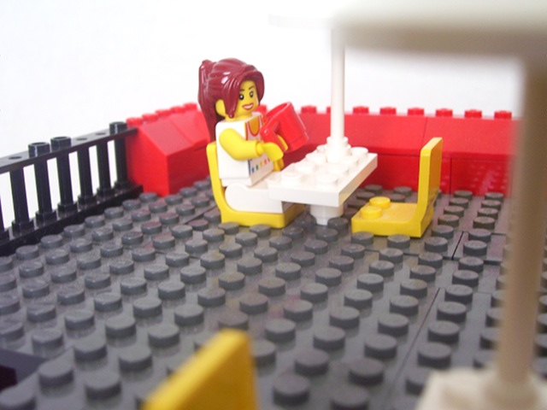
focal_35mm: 42
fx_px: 664
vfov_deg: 34.3
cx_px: 274
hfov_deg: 44.8
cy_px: 205
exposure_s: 1/8
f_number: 3
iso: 160
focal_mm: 7
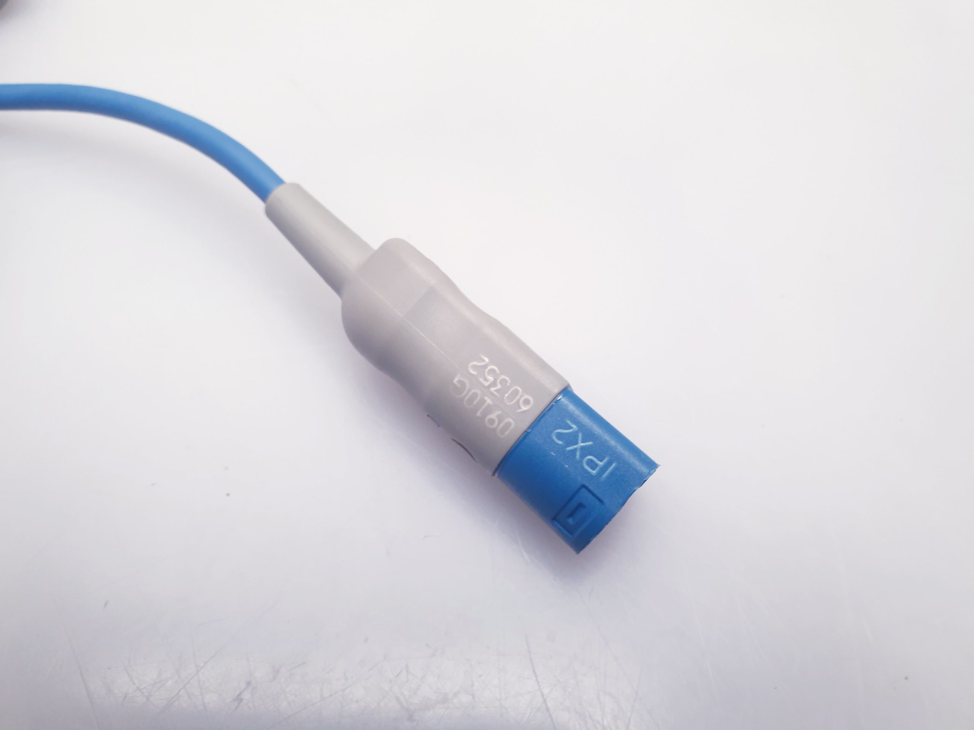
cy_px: 365
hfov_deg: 67.3
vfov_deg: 53.1
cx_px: 487
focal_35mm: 26
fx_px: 732
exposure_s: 1/50
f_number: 2.4
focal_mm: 4.3
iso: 100
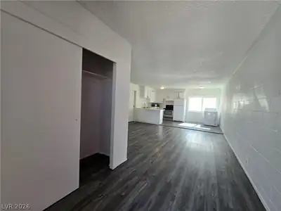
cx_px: 140
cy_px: 106
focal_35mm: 13
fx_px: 106
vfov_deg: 89.9
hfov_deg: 106.2
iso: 64
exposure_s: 1/60
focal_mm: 1.7
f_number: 2.2
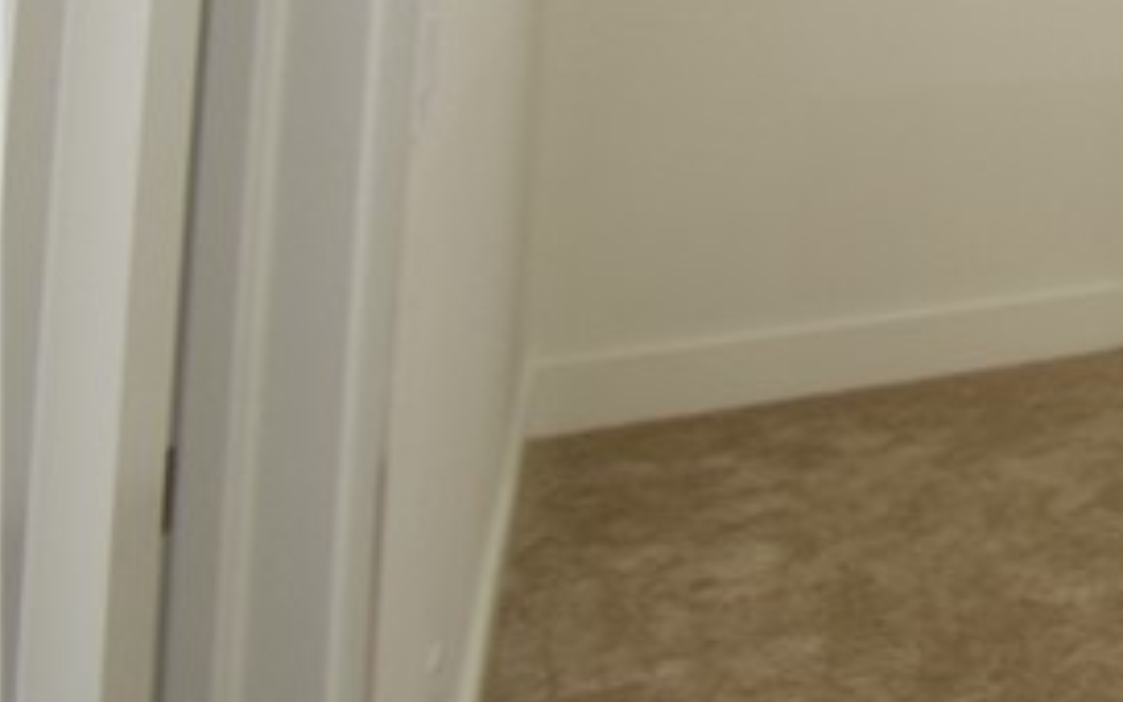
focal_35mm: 61
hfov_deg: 19.3
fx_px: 1867
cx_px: 2238
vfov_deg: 18.0
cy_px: -475
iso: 720
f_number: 5.6
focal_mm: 10
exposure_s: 1/125
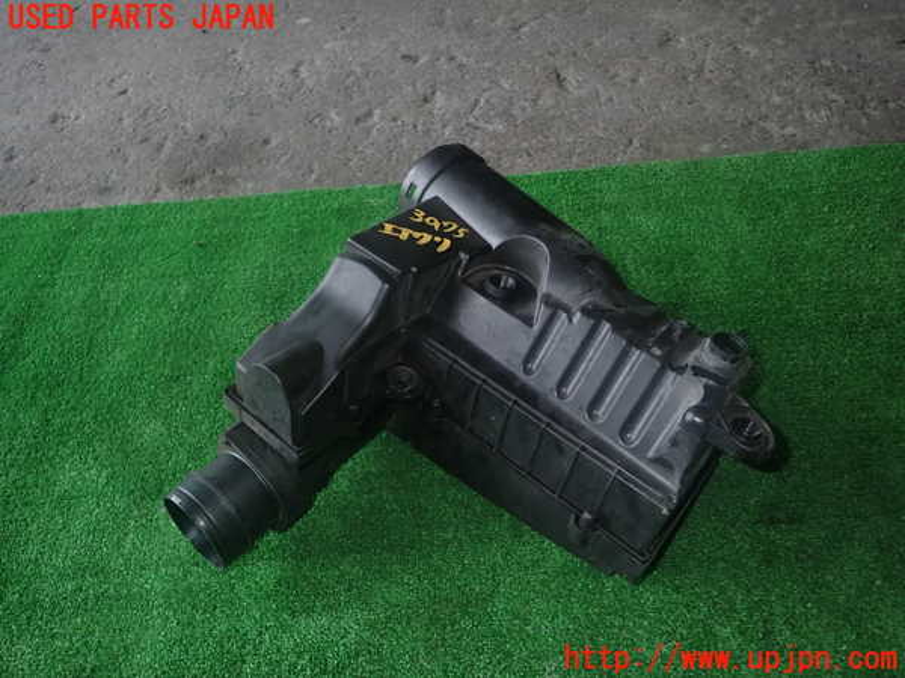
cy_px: 339
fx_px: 654
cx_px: 452
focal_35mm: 25
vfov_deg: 54.9
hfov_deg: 69.4
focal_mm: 4.5
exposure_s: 1/30
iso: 125
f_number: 5.6
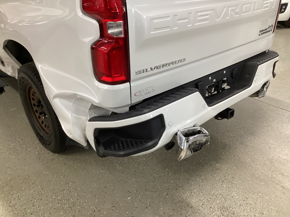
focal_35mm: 31
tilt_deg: -29.2
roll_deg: +0.3
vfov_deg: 45.4
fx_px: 260
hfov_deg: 58.4
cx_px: 145
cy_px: 108
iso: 250
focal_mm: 3.3
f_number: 2.4
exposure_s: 1/50
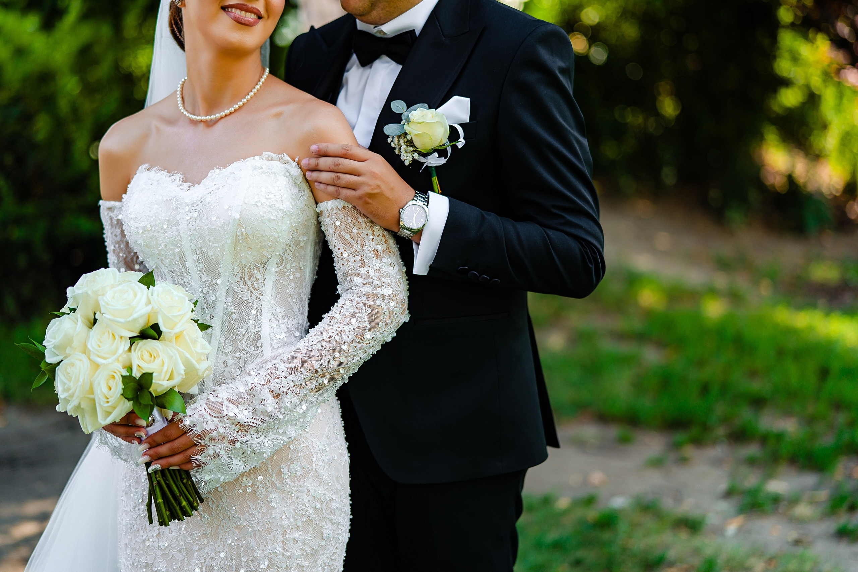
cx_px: 429
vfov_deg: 27.0
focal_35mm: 50
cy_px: 286
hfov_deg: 39.6
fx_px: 1192
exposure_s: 1/800
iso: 125
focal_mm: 50
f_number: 1.4
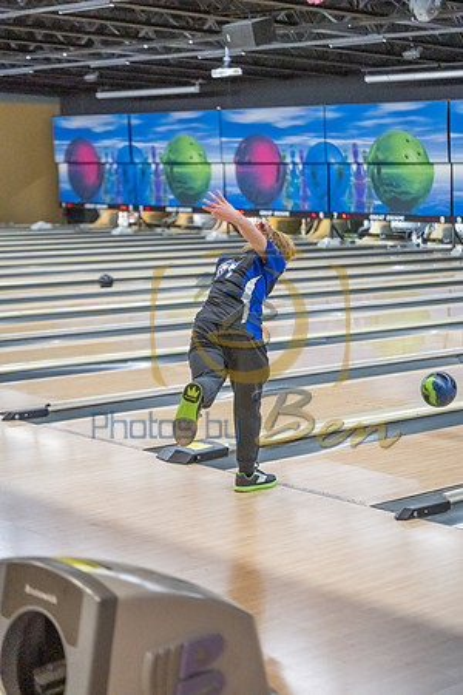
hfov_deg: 19.5
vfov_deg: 28.8
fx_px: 1350
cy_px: 348
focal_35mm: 70
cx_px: 232
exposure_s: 1/800
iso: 4000
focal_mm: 70
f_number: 2.8
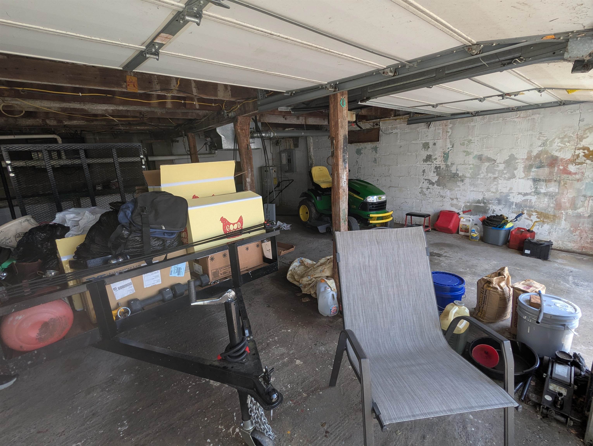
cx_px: 296
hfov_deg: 94.4
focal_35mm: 16
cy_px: 223
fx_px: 274
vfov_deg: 78.2
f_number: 2.2
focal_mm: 2.35
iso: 53
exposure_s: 1/95.9
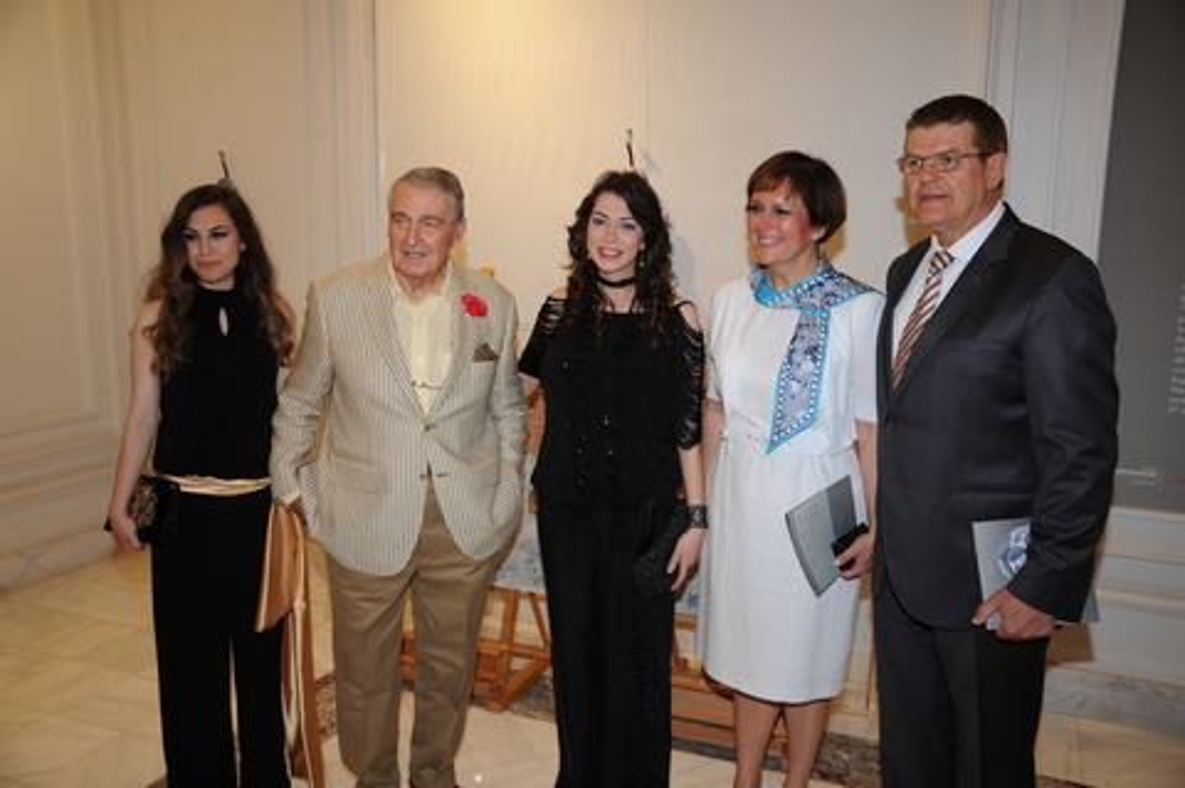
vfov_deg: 43.5
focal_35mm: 30
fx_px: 986
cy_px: 394
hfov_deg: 62.0
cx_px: 592
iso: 200
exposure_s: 1/60
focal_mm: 30
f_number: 5
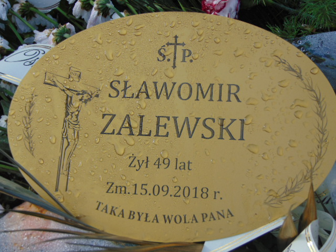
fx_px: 582
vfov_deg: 24.4
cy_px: 126
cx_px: 168
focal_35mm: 60
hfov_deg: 32.2
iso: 80
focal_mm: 10.8
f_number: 3.6
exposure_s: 1/800
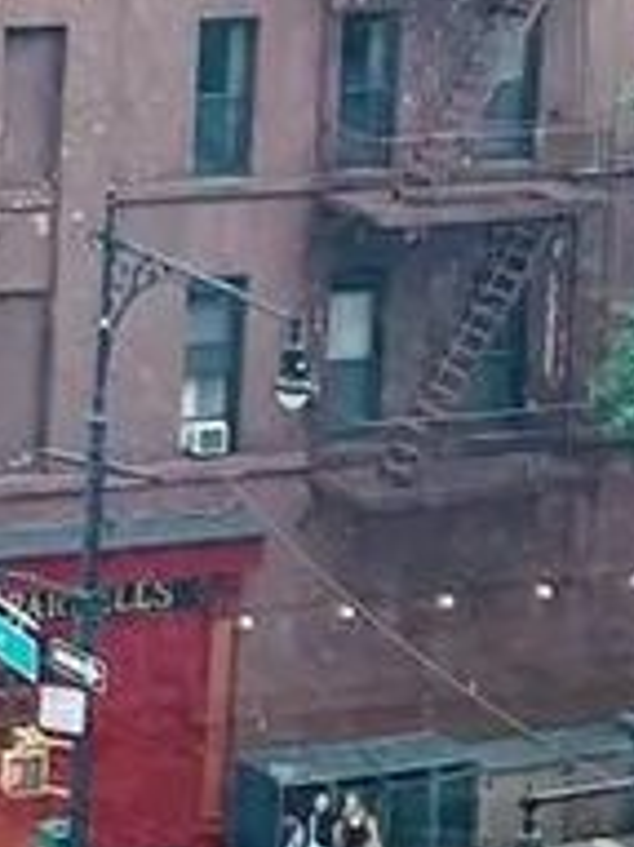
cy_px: -880
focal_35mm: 186
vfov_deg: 9.8
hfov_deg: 7.4
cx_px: -967
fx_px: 4547
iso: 50
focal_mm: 5.7
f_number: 1.5
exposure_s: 1/342
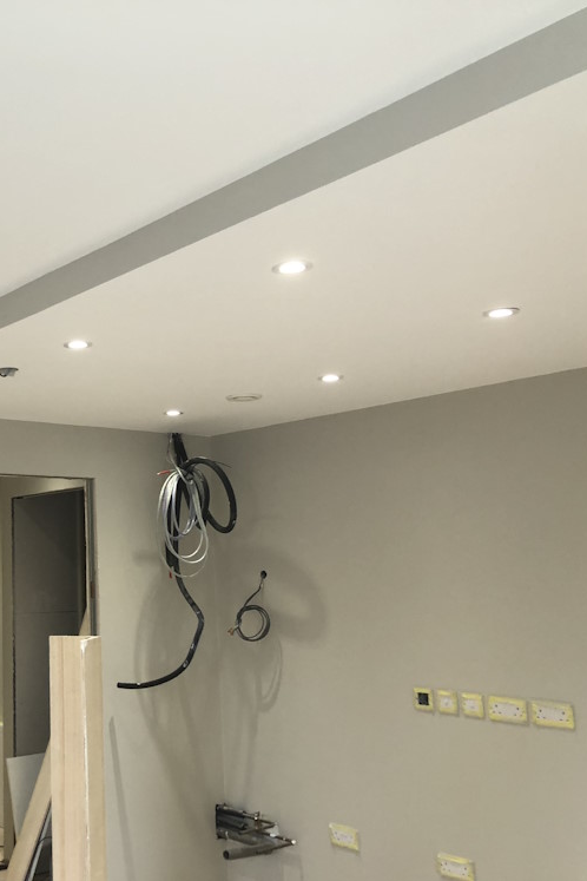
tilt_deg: +8.7
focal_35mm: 39
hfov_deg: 32.0
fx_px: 954
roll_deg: +1.6
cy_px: 441
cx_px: 21
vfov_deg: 49.6
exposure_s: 1/33
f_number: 1.8
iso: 40
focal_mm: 4
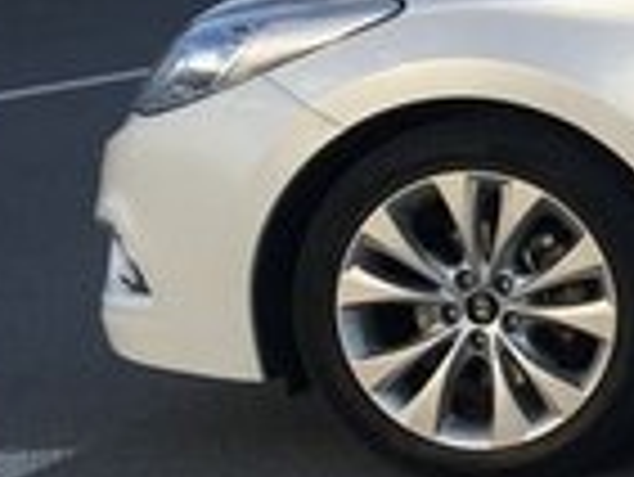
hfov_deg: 12.2
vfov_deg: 10.9
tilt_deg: -6.3
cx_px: 1416
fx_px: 2493
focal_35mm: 136
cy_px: 124
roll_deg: +0.3
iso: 25
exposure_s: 1/569
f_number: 2.2
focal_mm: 4.15
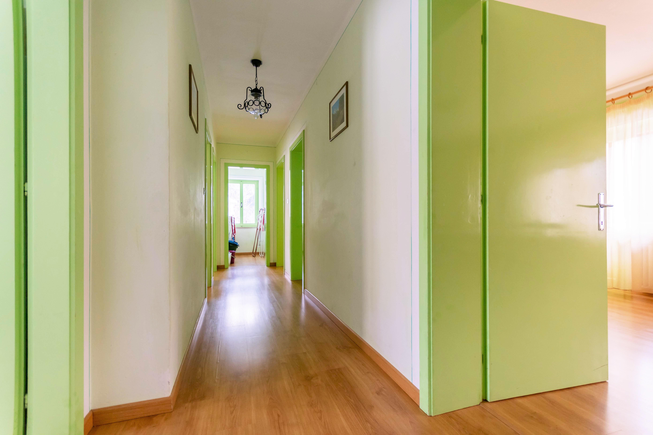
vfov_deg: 77.3
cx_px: 326
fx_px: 272
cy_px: 218
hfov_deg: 100.4
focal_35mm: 15
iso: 800
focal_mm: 10
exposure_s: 1/80
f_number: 4
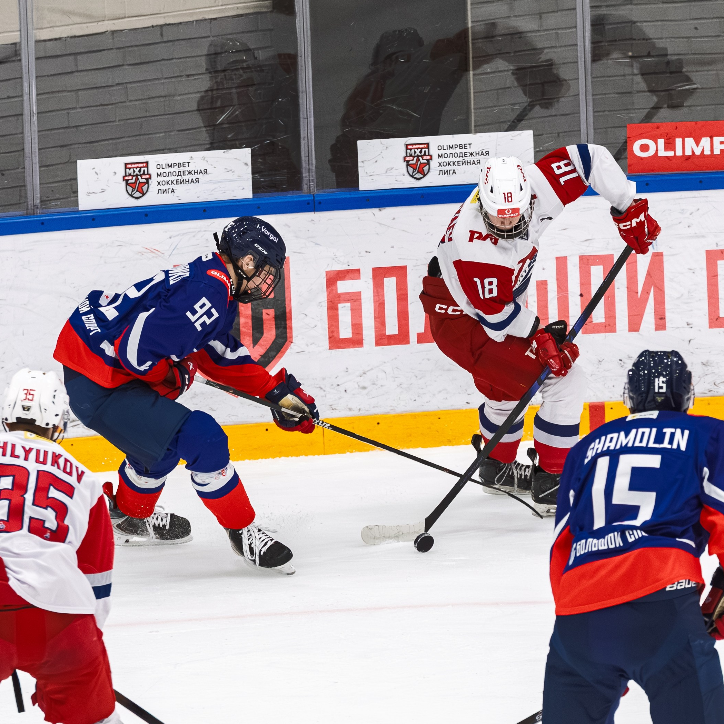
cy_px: 396
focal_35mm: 484
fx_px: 11453
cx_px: 435
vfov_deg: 3.6
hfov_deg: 3.6
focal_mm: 200
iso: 2500
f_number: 5.6
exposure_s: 1/1250
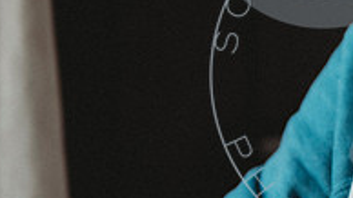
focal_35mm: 125
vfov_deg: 9.5
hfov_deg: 16.1
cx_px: 488
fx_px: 1170
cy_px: -77
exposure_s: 1/125
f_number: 2.8
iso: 200
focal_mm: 40
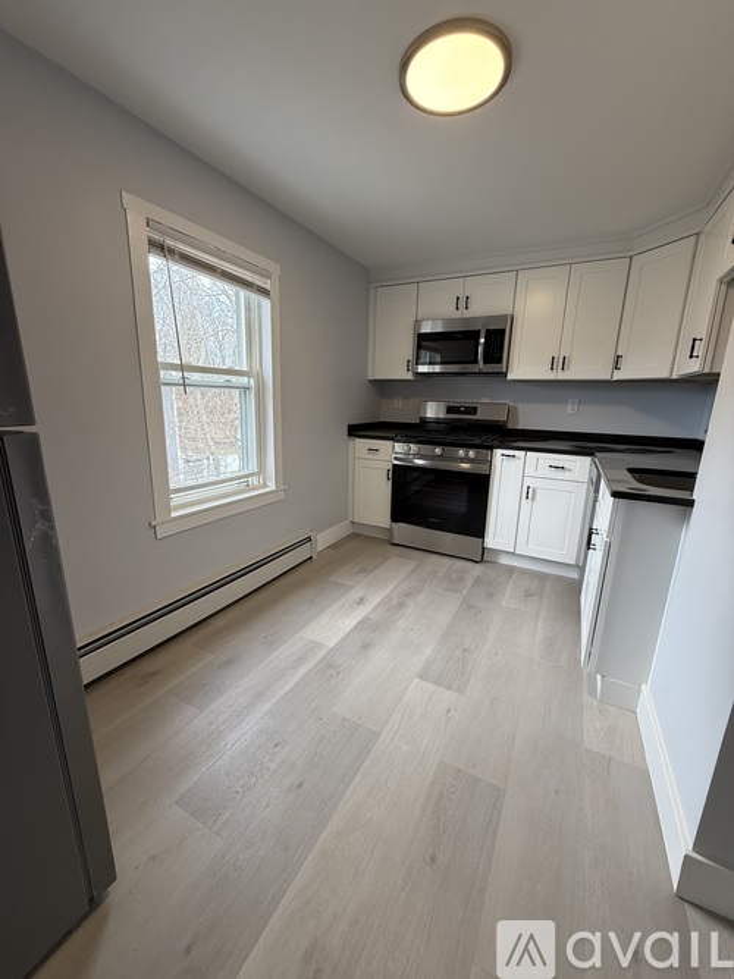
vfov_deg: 102.1
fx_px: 396
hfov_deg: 85.7
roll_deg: -1.8
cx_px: 367
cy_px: 490
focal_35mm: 14
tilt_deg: -13.0
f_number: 2.2
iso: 160
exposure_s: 1/120
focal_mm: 2.22
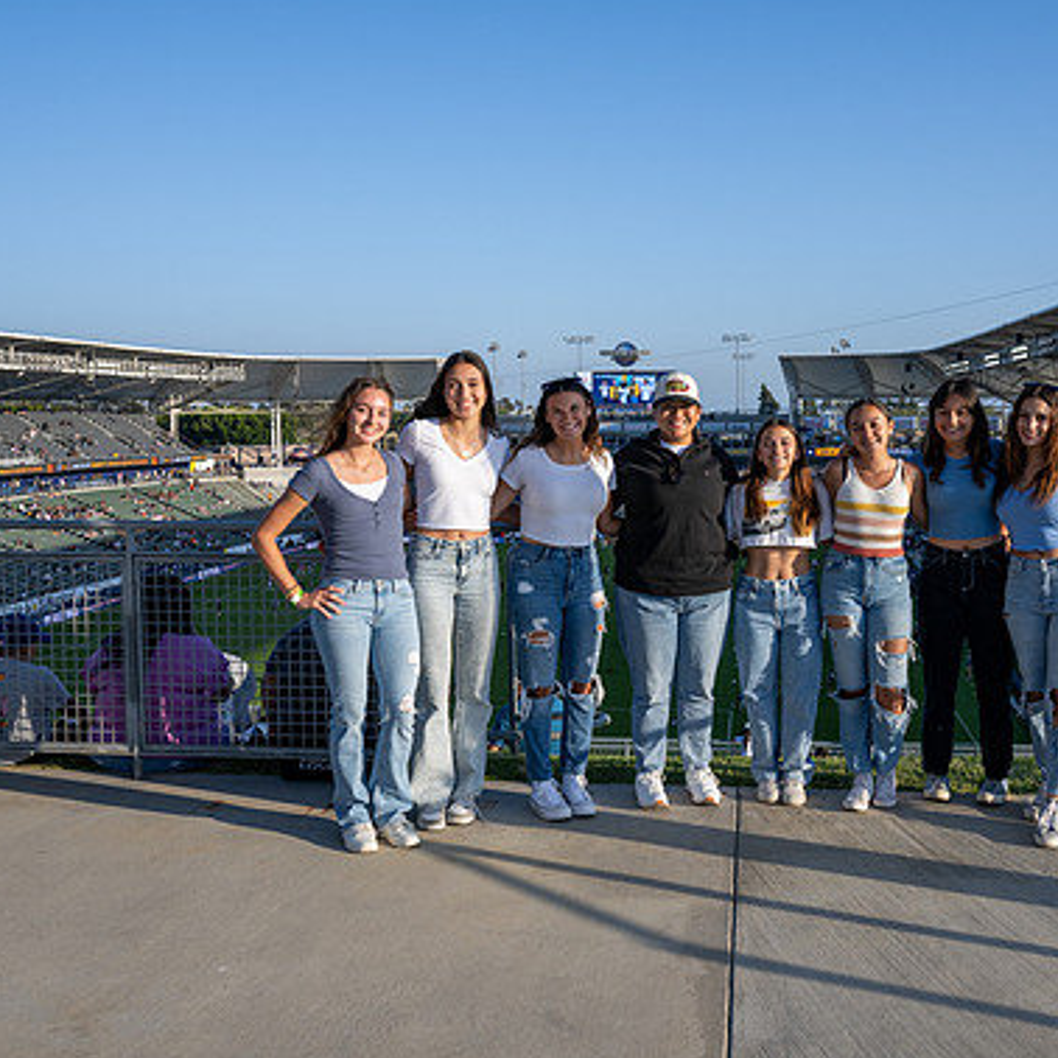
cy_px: 486
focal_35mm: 34
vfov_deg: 48.4
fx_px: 1176
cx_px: 664
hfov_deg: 48.0
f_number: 8
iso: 180
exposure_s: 1/400
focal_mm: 24
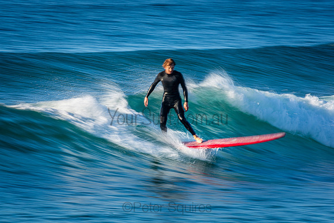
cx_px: 167
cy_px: 112
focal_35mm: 750
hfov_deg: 2.7
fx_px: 6960
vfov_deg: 1.8
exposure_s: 1/20
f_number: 22
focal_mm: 500
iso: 100
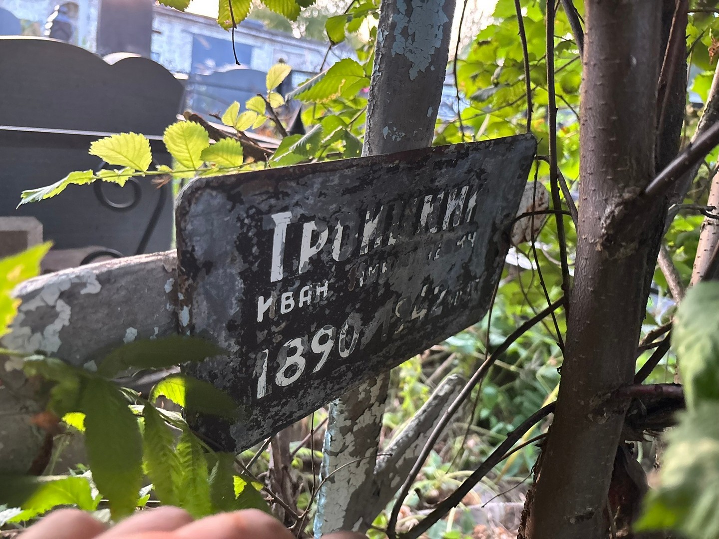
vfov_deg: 53.1
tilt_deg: -16.8
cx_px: 360
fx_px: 540
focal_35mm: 26
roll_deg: -8.6
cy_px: 270
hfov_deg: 67.3
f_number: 1.6
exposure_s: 1/40
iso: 640
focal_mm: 5.96
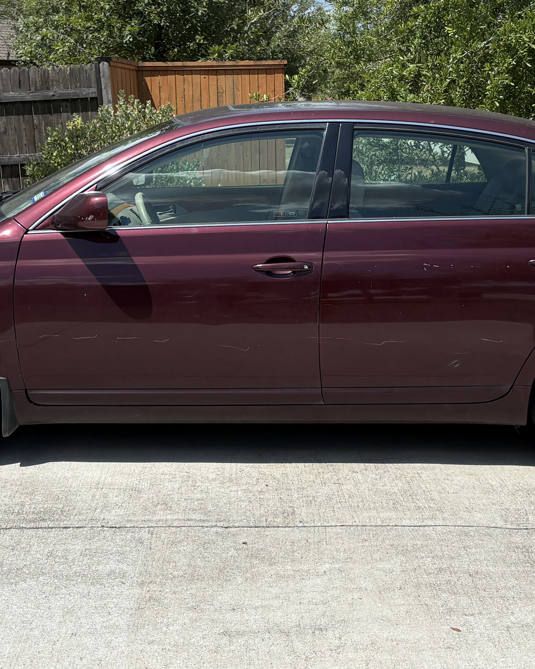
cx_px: 290
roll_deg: +1.1
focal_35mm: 56
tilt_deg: -9.2
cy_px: 252
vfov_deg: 33.4
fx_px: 1108
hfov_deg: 27.1
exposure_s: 1/4608
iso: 50
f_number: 1.6
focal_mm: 5.96
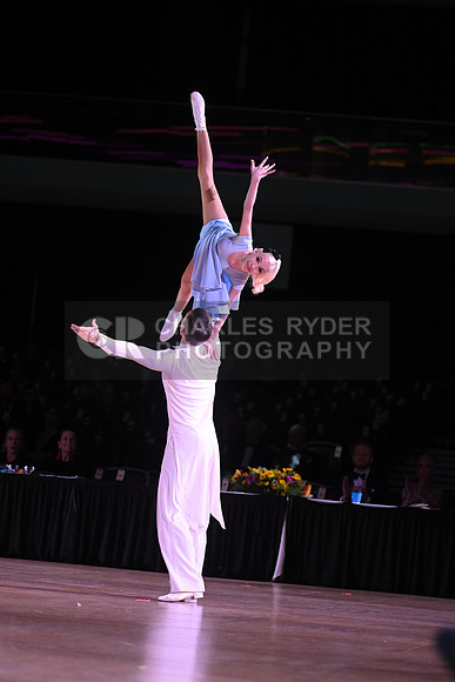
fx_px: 3505
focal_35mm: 185
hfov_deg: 7.4
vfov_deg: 11.1
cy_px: 341
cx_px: 228
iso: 1600
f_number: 4
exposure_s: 1/200
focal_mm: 185
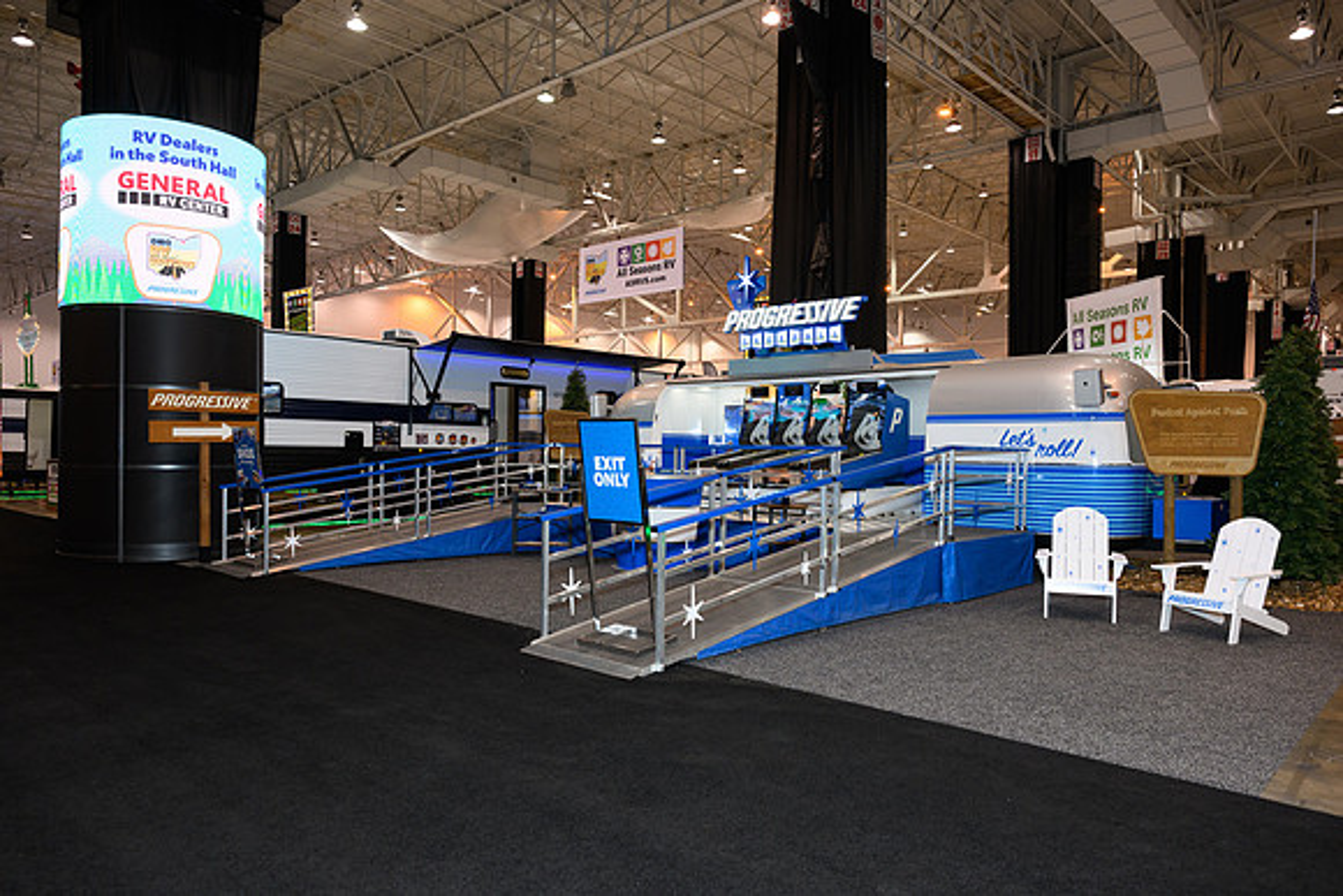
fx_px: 896
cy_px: 448
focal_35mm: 24
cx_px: 672
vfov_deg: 53.2
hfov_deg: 73.7
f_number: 6.3
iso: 1600
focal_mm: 24
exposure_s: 1/200
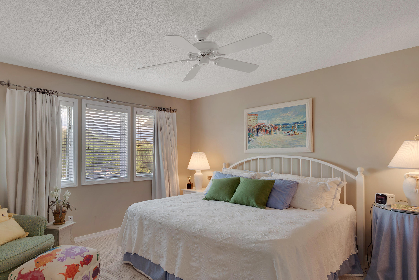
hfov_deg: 80.2
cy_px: 150
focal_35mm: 21
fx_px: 244
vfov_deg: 59.5
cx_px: 167
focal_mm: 17
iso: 200
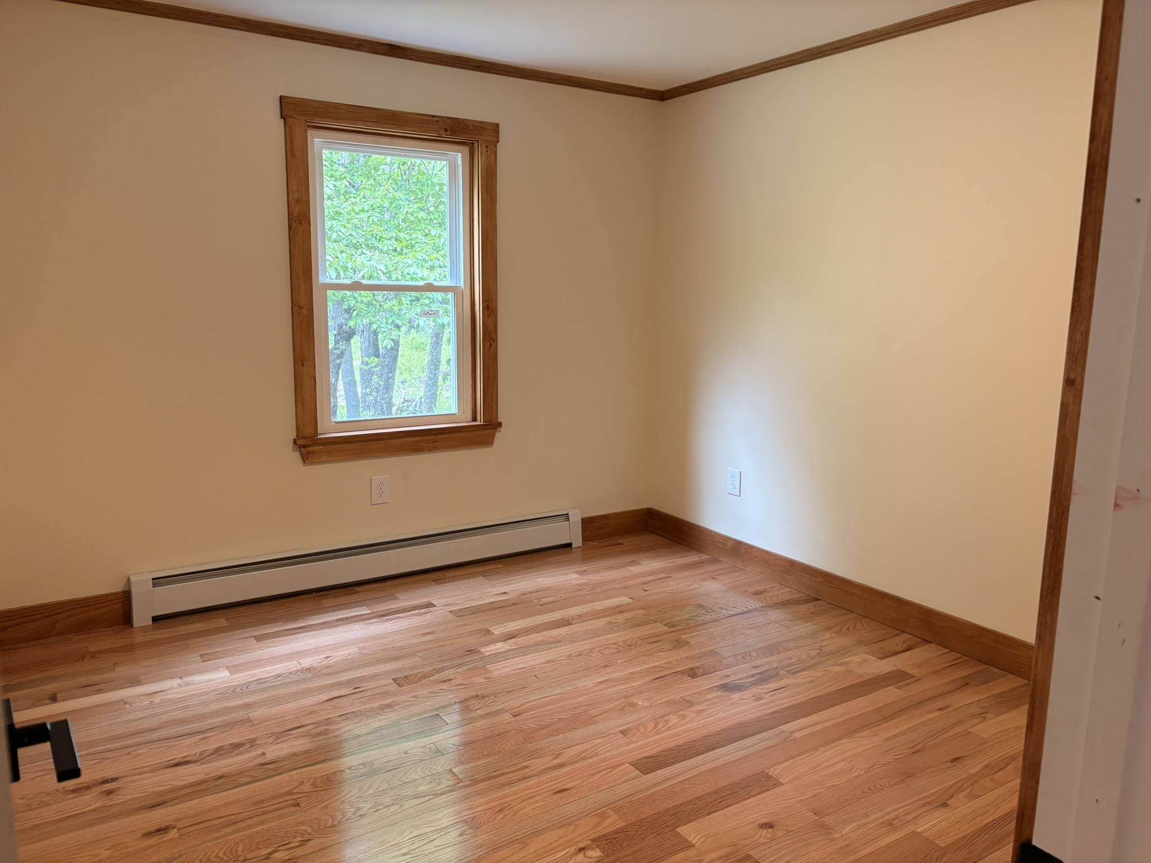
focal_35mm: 26
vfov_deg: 53.1
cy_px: 432
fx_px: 865
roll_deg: -0.5
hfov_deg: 67.3
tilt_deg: -8.9
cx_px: 576
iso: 125
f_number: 1.6
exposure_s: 1/77
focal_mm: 5.96
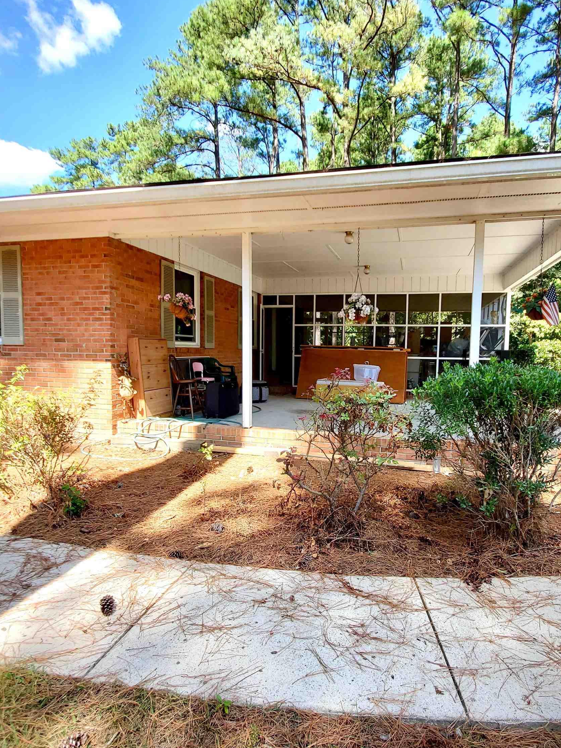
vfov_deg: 87.7
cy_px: 367
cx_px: 317
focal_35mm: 18
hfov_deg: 71.3
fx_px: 389
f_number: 2.2
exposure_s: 1/351
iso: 50
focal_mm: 1.8
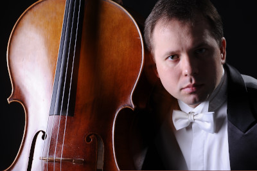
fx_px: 1427
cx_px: 128
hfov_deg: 10.3
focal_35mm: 200
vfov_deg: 6.9
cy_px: 86
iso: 200
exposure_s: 1
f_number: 5.6
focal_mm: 200
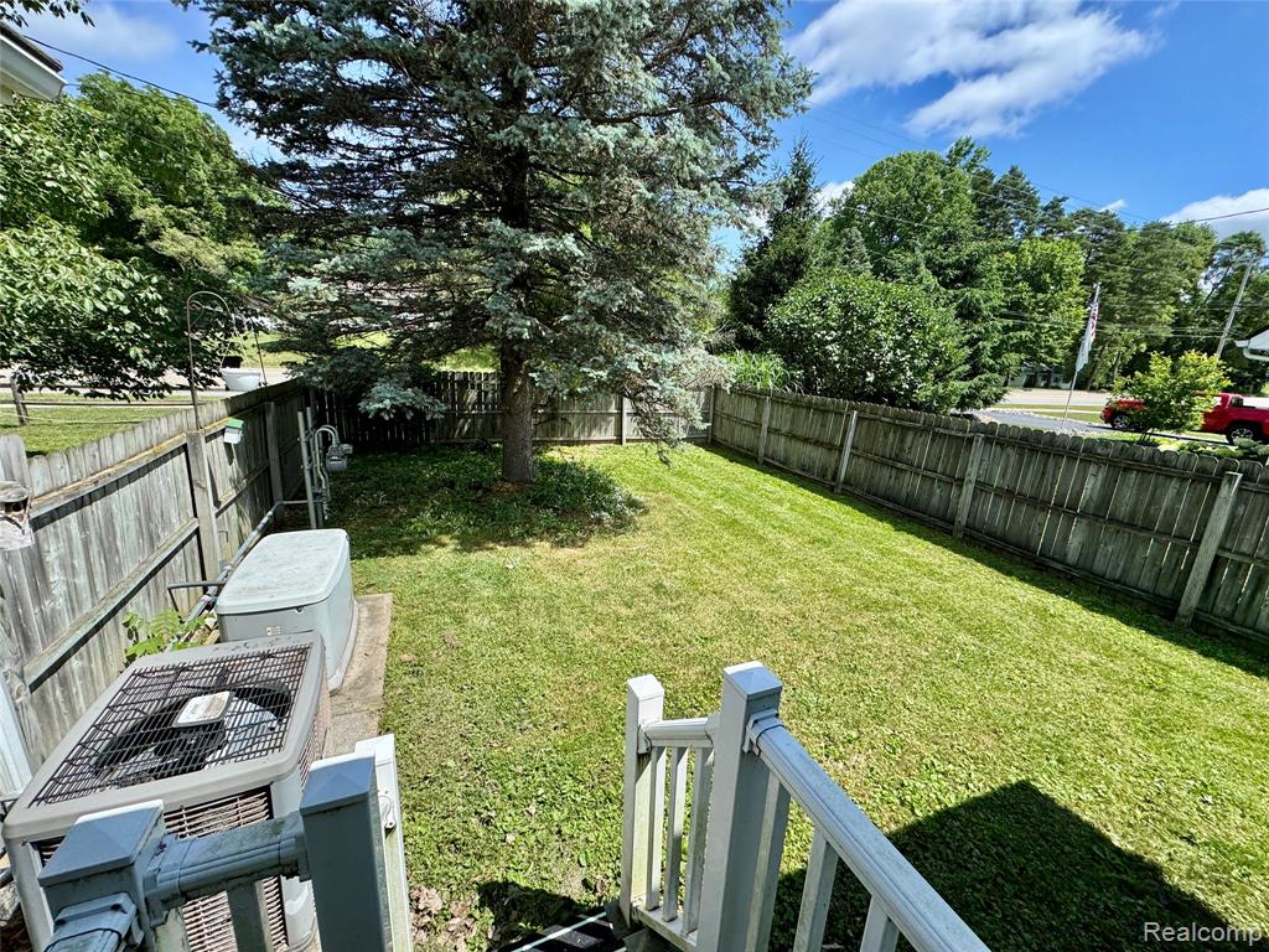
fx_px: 513
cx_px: 634
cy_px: 476
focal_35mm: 14
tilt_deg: -14.7
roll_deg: -3.2
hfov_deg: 102.1
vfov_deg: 85.7
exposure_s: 1/749
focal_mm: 2.22
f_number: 2.2
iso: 40
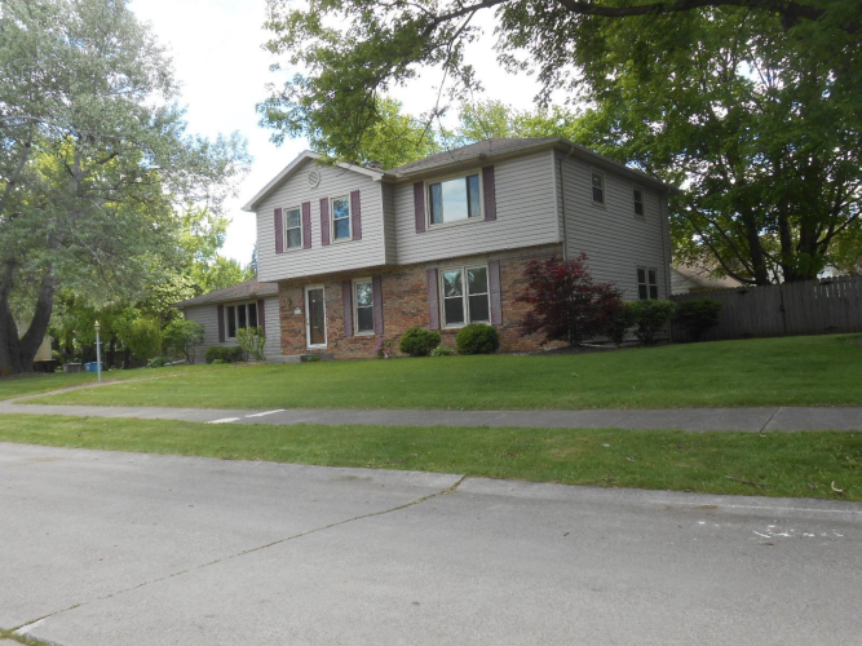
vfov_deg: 46.8
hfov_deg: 60.0
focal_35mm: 30
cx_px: 431
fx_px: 747
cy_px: 323
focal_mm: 5.3
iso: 80
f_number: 3.8
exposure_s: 1/250
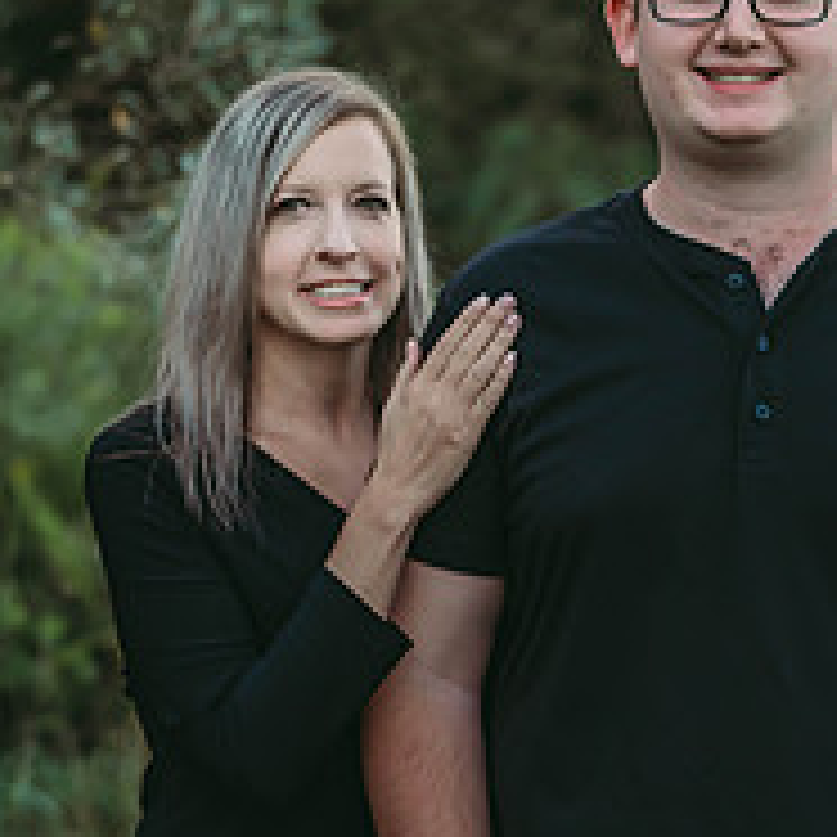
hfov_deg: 16.9
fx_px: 2818
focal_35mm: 103
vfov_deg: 16.9
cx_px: 567
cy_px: 464
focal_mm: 50
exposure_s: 1/2500
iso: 800
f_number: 2.5
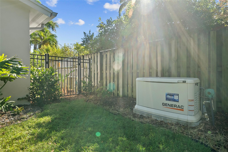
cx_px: 114
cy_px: 76
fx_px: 120
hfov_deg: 86.9
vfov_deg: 64.6
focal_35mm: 19
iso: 2000
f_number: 8
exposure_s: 1/250
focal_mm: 19
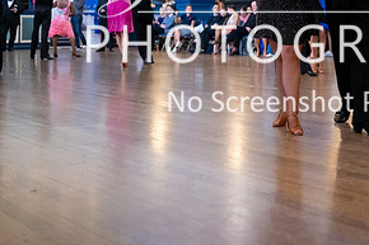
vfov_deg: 19.0
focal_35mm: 70
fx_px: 717
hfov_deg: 28.1
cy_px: 6
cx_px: 305
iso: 6400
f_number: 2
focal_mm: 35
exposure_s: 1/500
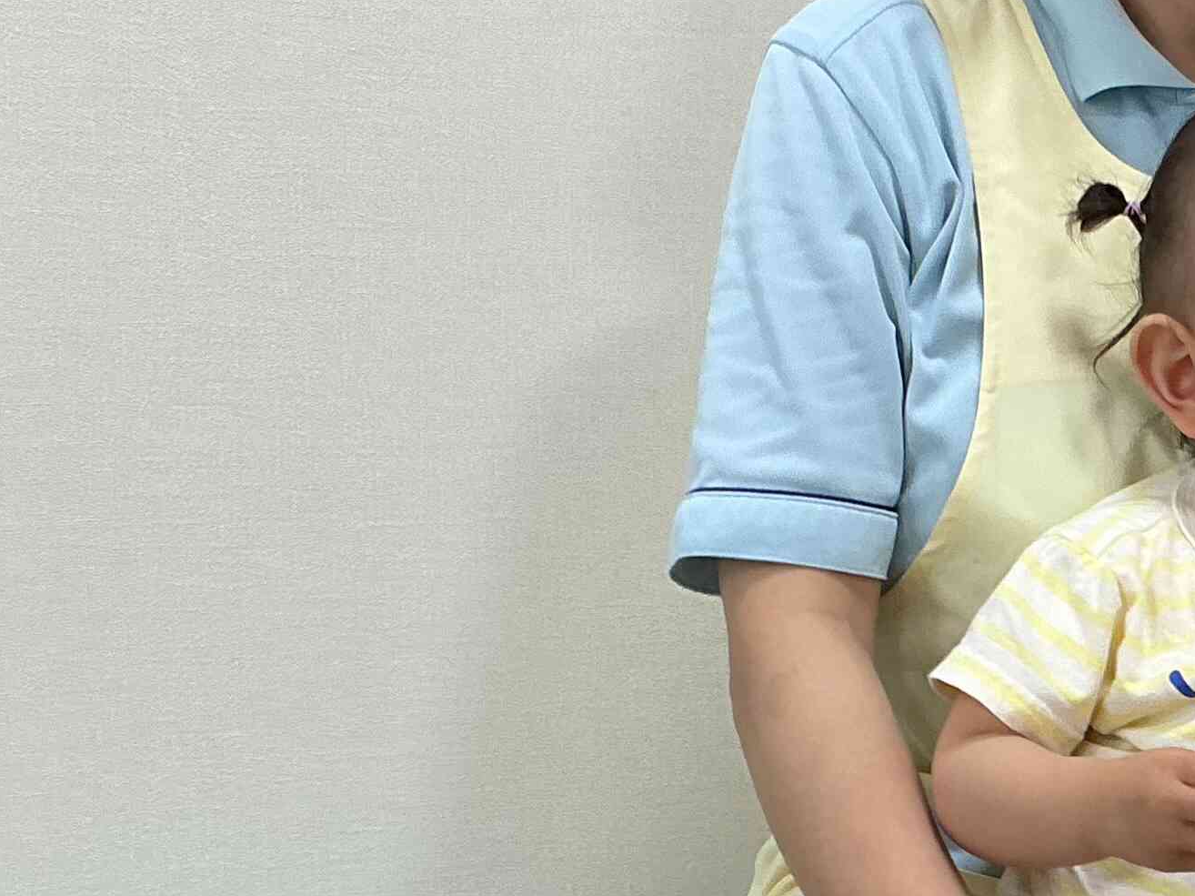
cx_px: 1053
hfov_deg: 21.6
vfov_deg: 16.6
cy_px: 555
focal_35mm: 89
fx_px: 3072
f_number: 1.8
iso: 40
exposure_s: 1/60
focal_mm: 3
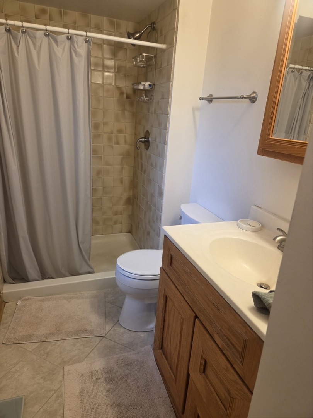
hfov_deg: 58.9
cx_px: 156
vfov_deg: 73.9
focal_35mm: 23
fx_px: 277
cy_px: 209
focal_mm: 5.4
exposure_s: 1/120
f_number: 1.8
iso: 320
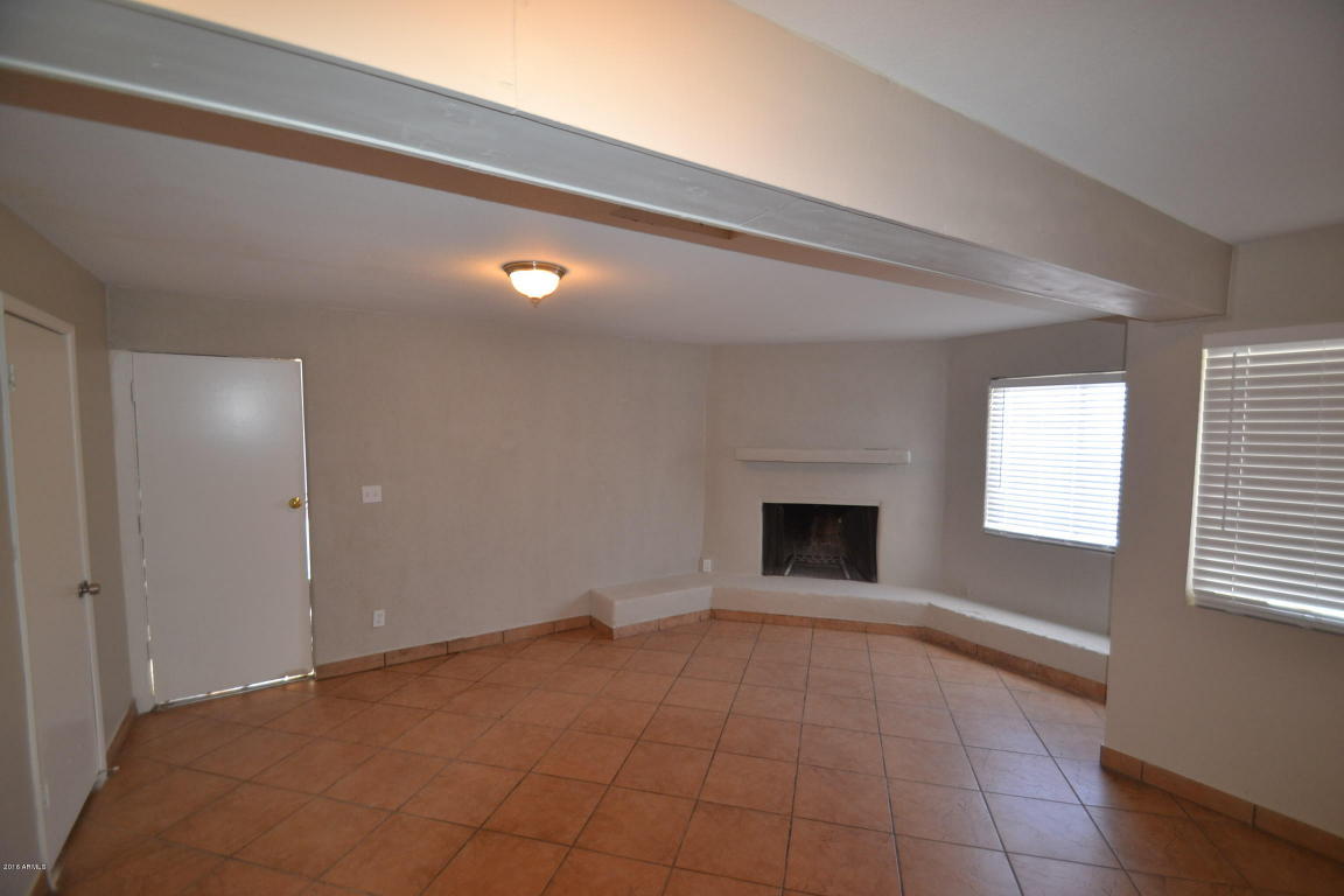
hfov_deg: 100.4
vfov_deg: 77.3
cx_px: 672
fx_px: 560
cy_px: 448
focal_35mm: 15
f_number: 3.5
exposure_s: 1/60
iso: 400
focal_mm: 10
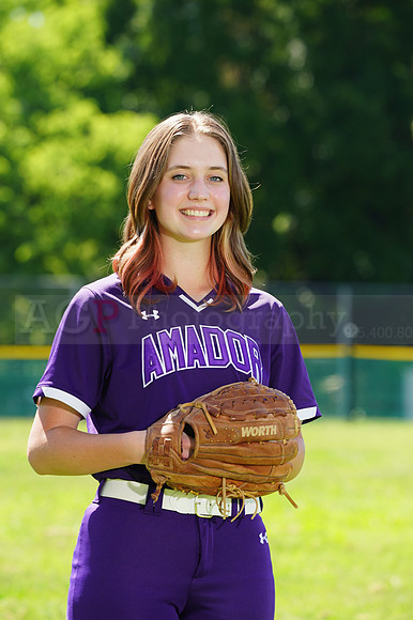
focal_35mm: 297
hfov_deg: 4.6
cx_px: 206
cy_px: 310
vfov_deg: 6.9
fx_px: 5117
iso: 200
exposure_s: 1/125
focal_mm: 297
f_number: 10
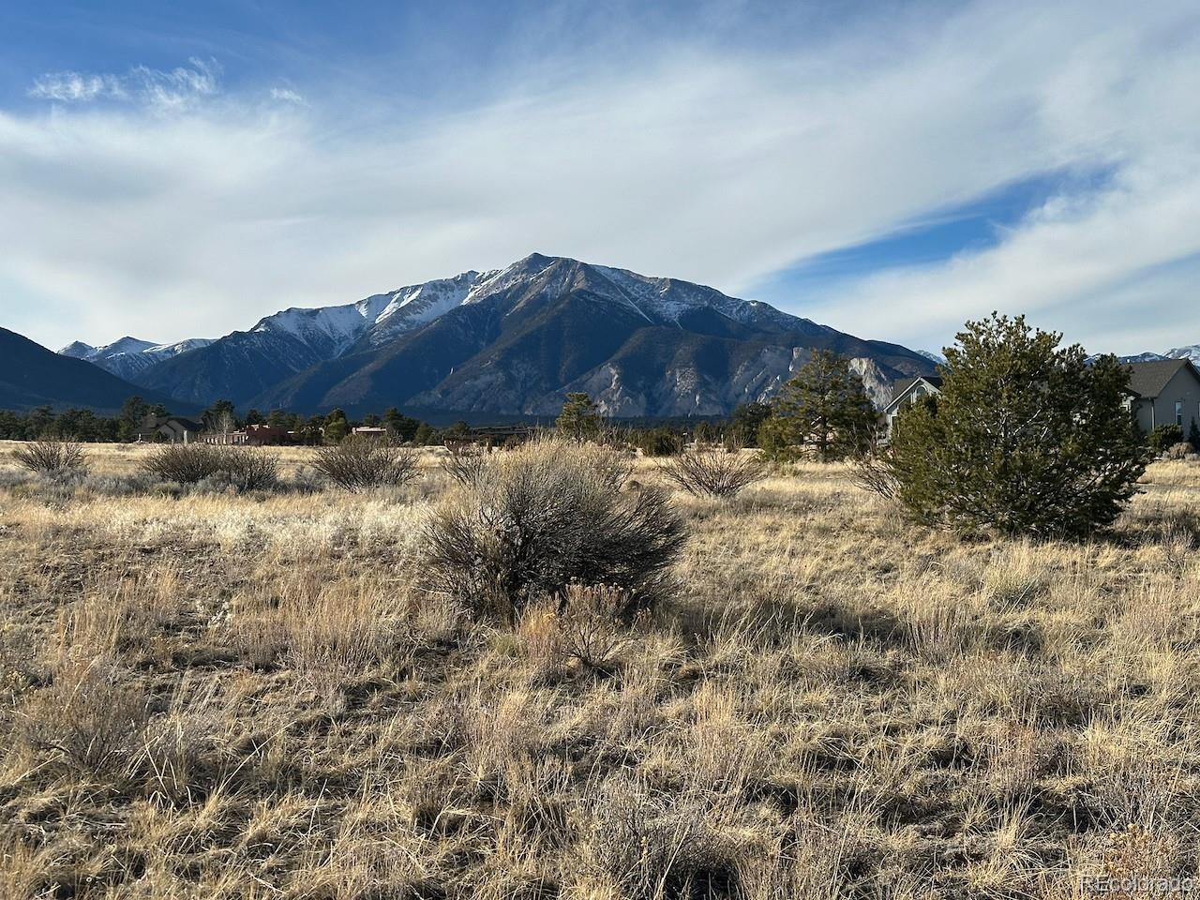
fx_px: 1664
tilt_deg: +0.4
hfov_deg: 39.7
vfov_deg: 30.3
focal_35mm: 48
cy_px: 450
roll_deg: +2.0
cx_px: 600
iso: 64
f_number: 1.78
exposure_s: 1/5556
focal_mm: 6.86
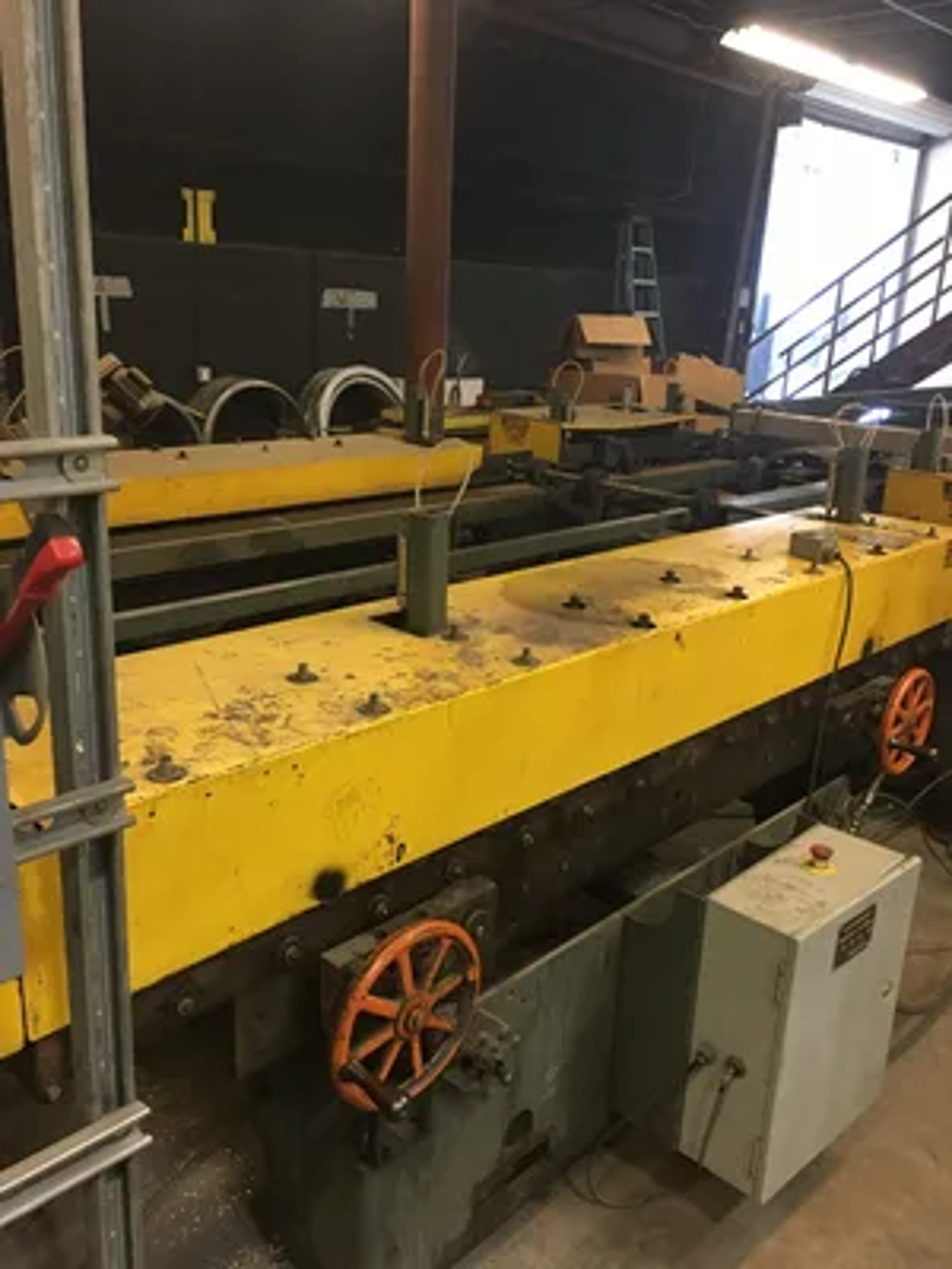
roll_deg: -2.1
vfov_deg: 61.7
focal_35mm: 29
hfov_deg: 48.2
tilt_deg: -16.4
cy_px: 634
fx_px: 1063
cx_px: 476
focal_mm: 4.15
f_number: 2.2
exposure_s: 1/30
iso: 160
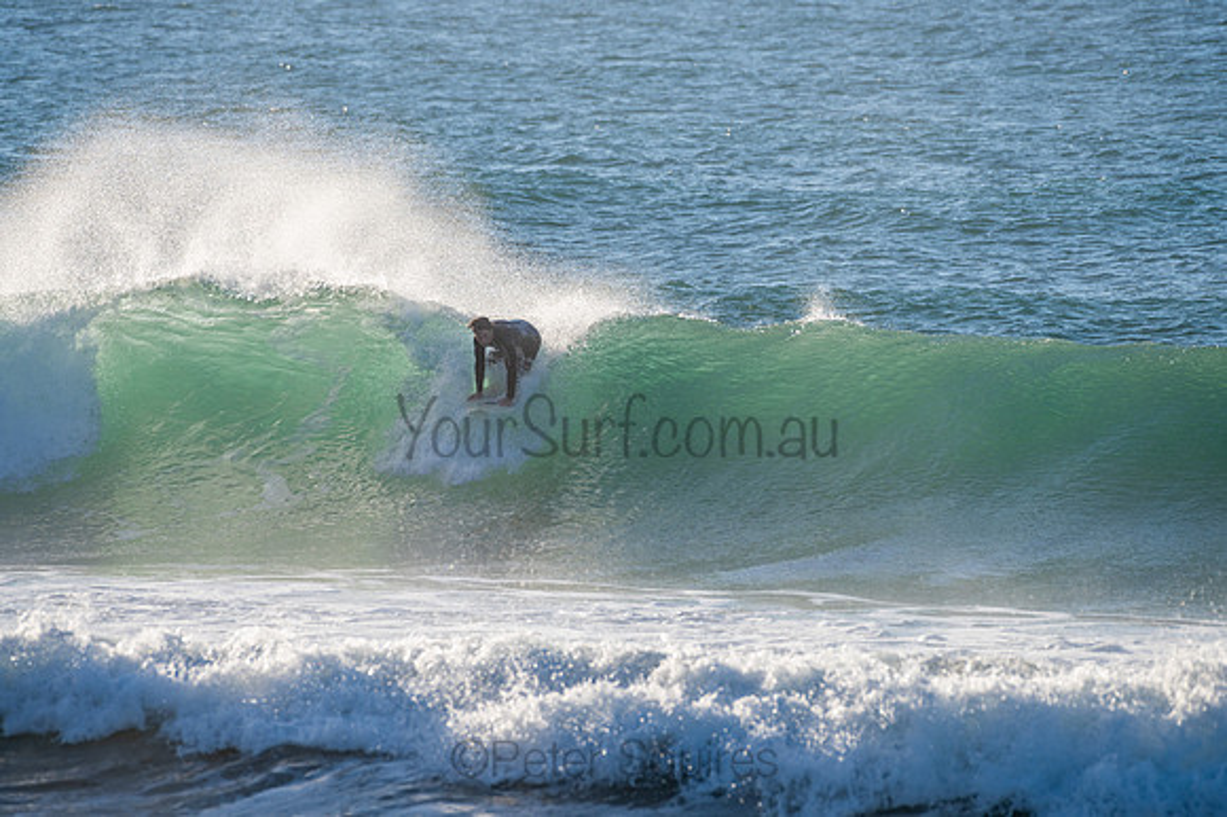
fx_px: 20872
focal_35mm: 613
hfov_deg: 3.4
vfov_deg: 2.2
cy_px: 408
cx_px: 614
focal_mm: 500
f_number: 8
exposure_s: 1/320
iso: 64
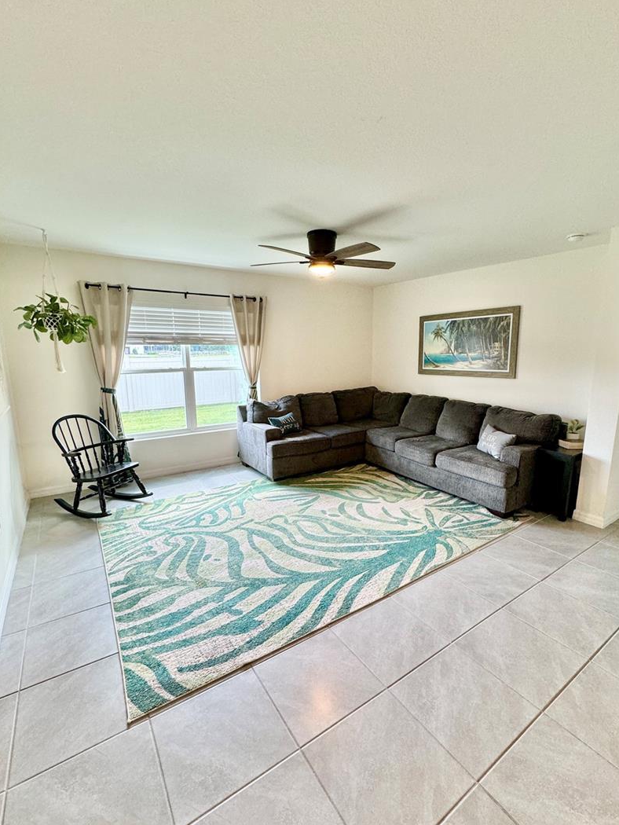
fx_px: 381
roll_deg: -0.8
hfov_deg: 78.1
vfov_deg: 94.5
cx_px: 326
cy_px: 417
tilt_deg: -12.7
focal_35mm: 16
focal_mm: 2.22
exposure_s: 1/120
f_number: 2.2
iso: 200
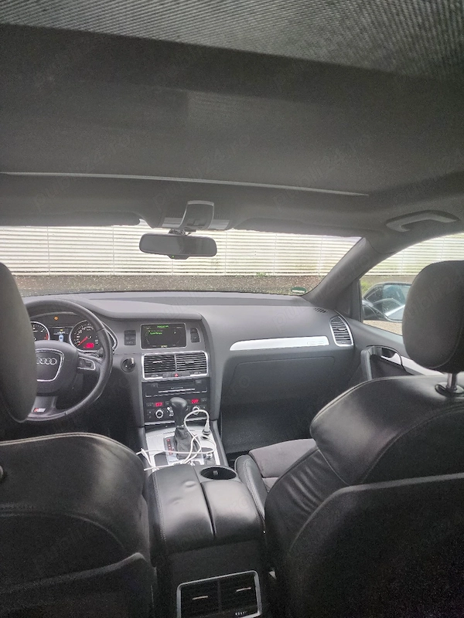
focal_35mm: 23
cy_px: 309
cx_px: 232
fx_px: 411
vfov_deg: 73.9
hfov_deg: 58.9
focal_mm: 6.4
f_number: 1.8
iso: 250
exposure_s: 1/120
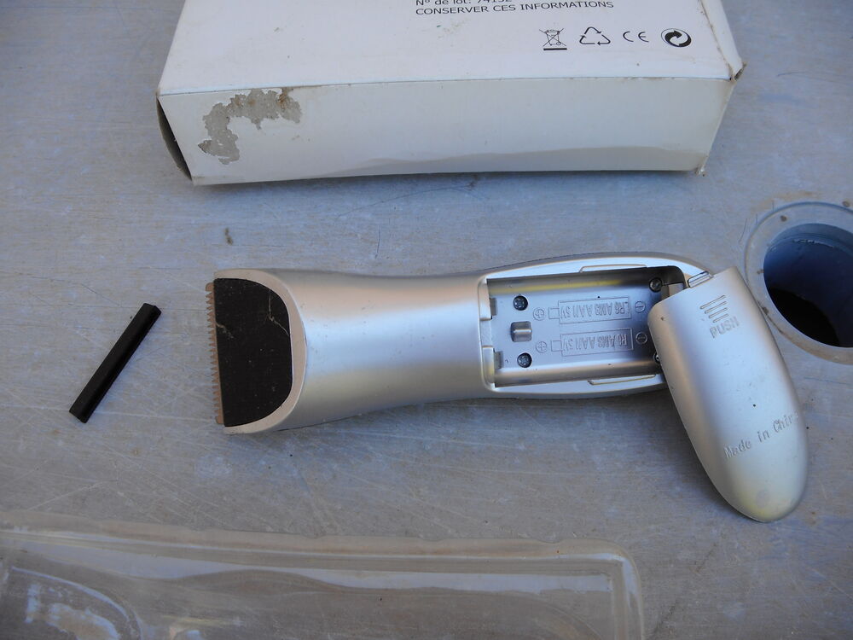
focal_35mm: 39
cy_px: 320
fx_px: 961
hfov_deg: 47.9
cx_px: 426
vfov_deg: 36.8
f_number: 4.5
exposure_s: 1/80
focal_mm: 6.9
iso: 80
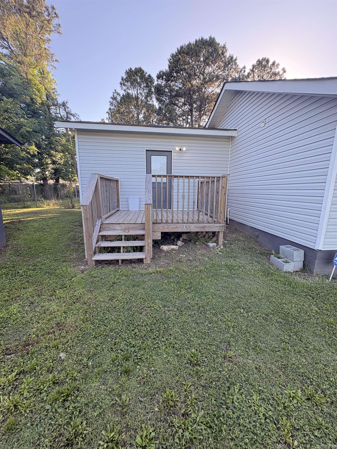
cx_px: 168
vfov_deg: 102.1
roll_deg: -0.5
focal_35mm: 14
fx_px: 182
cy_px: 224
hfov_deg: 85.7
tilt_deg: -9.9
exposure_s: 1/124
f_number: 2.2
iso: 40
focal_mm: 2.22
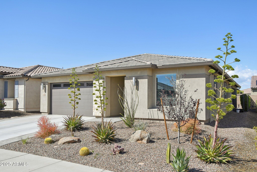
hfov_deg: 61.9
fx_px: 214
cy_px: 86
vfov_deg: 43.6
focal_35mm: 30
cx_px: 128
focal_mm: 20
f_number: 8
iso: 100
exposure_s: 1/320
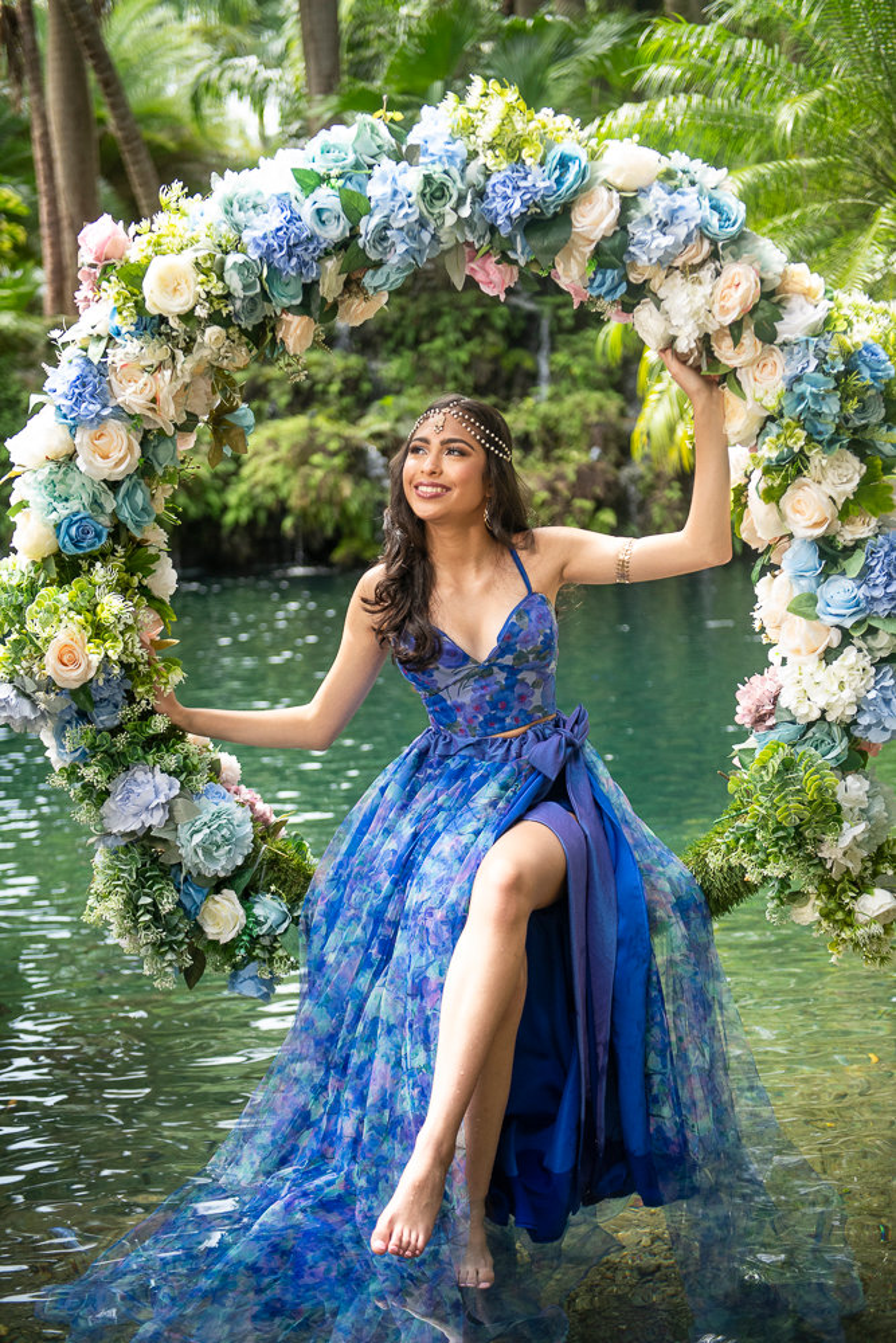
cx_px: 448
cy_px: 672
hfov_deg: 26.0
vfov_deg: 38.2
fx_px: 1941
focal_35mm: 52
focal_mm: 52
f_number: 2.8
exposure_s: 1/400
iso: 640
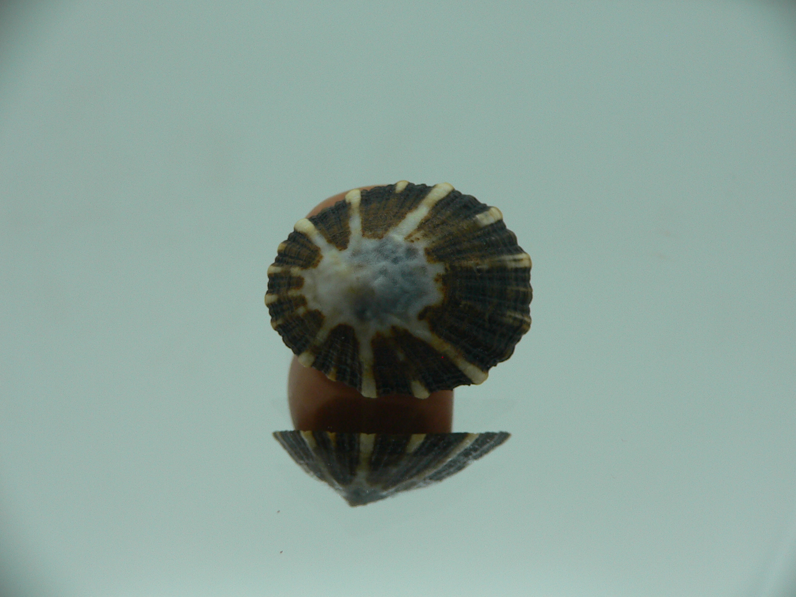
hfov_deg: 52.6
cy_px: 298
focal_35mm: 35
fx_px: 805
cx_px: 398
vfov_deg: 40.7
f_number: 2.8
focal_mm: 4.6
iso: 80
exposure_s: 1/60
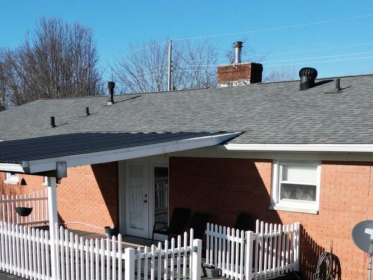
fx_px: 604
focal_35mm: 56
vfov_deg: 25.5
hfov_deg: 34.3
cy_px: 239
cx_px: 183
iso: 200
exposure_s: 1/4000
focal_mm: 6.72
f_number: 1.7
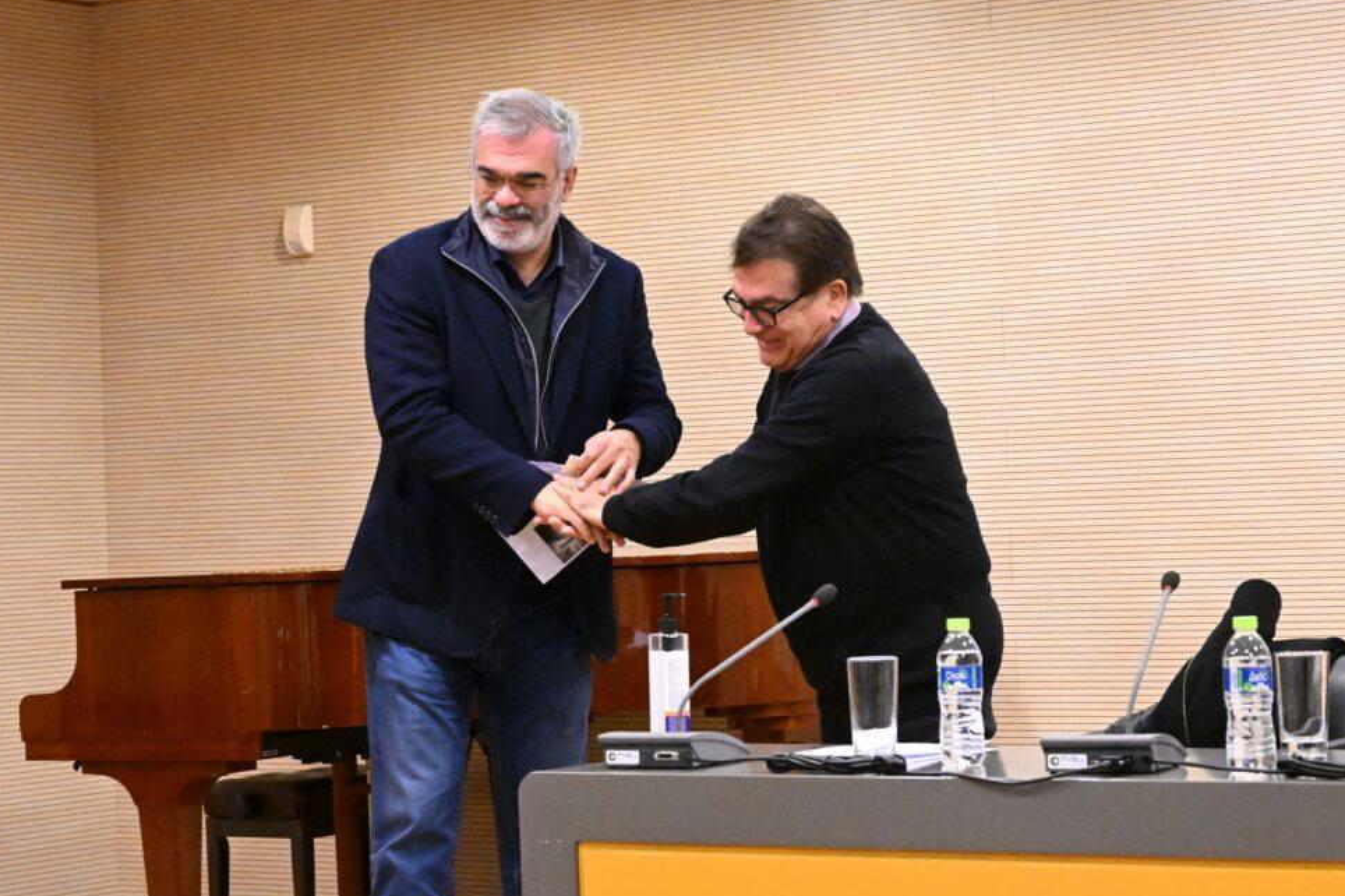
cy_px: 444
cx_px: 657
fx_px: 3212
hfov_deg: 23.7
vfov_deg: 15.9
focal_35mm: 86
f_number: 5.6
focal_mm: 54
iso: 12800
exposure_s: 1/200
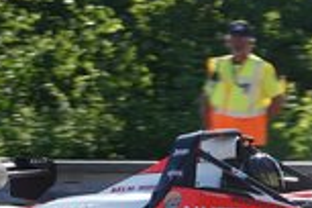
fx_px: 3432
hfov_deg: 5.2
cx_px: 184
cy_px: 275
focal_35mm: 396
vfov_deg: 3.5
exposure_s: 1/800
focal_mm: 49.51
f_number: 4
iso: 160
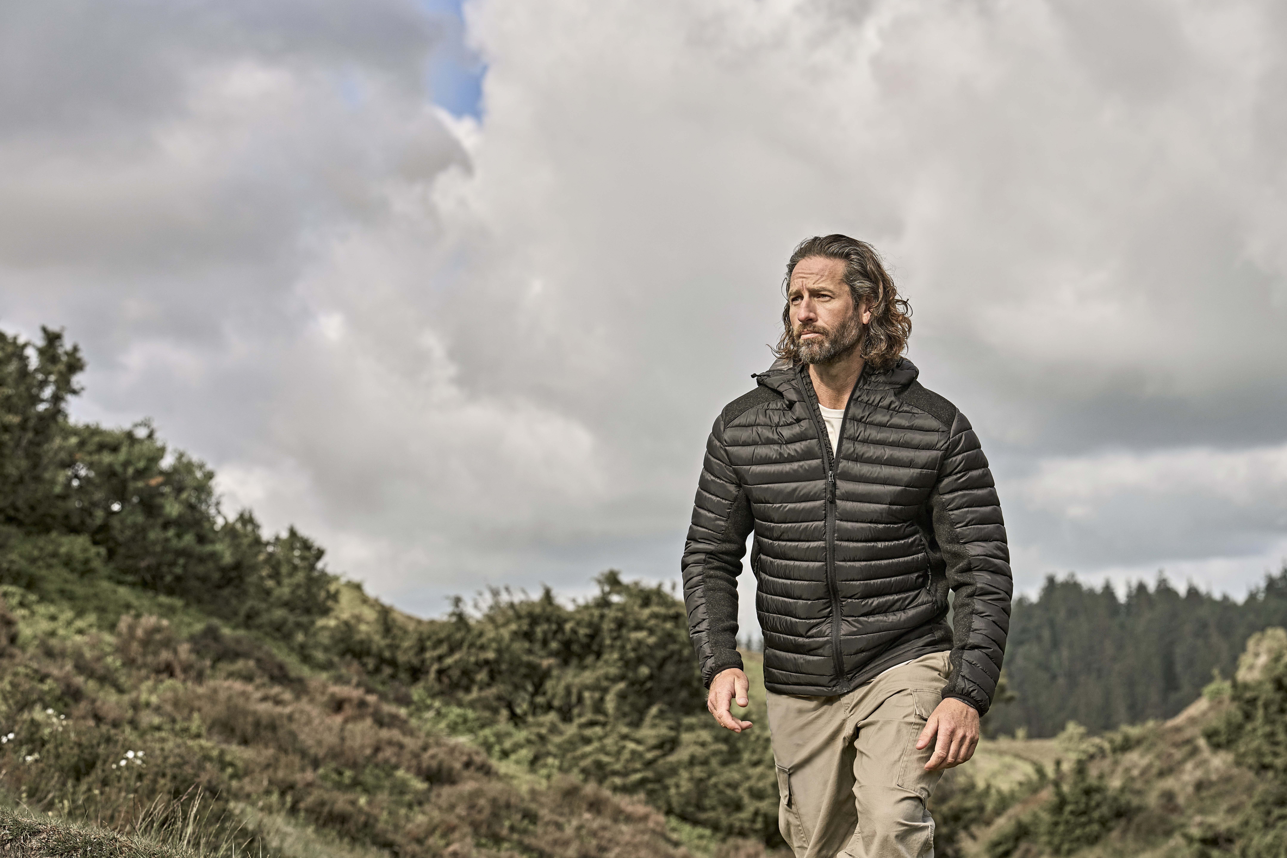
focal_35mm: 65
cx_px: 644
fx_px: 2324
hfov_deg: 31.0
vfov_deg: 20.9
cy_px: 429
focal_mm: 65
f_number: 4.5
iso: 800
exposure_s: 1/3200
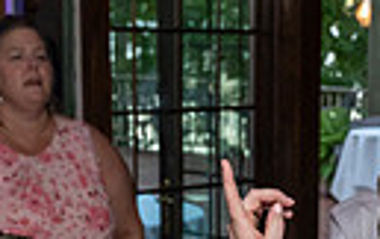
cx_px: 374
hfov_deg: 12.9
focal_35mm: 160
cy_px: 559
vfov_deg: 7.7
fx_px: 1659
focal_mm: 35
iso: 2000
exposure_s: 1/200
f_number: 5.6
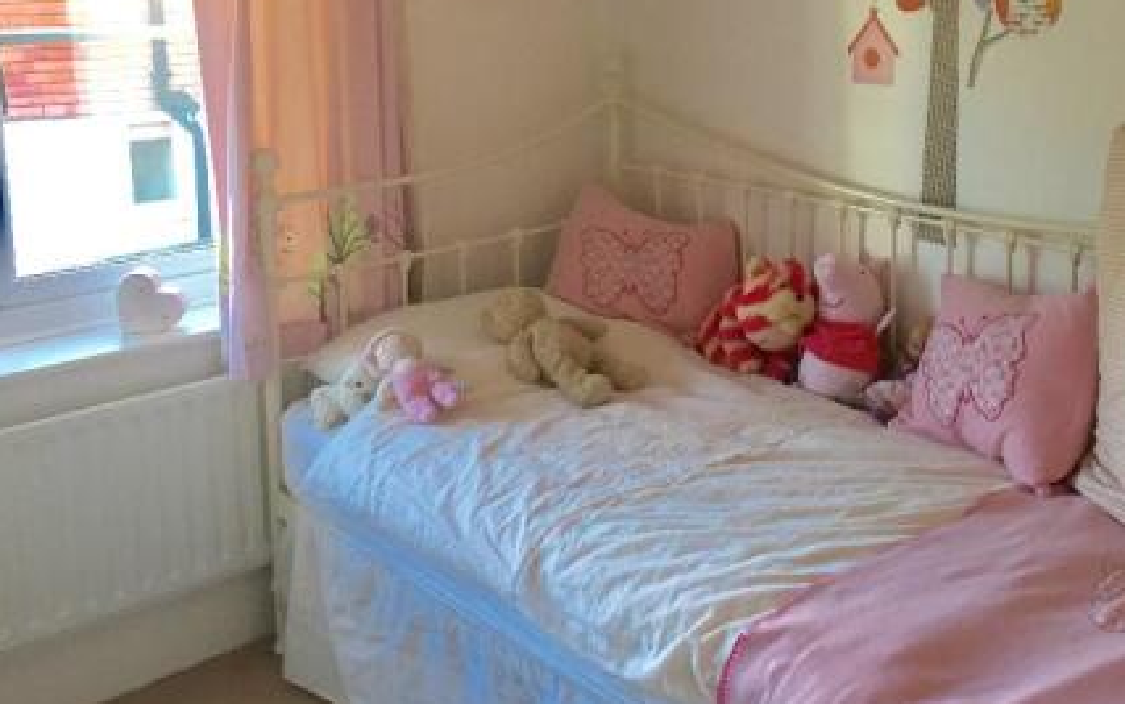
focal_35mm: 42
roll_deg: +0.4
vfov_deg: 29.9
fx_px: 1288
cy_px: 154
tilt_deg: -8.3
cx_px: 760
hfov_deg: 46.4
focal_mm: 4.15
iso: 50
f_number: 2.2
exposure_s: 1/33
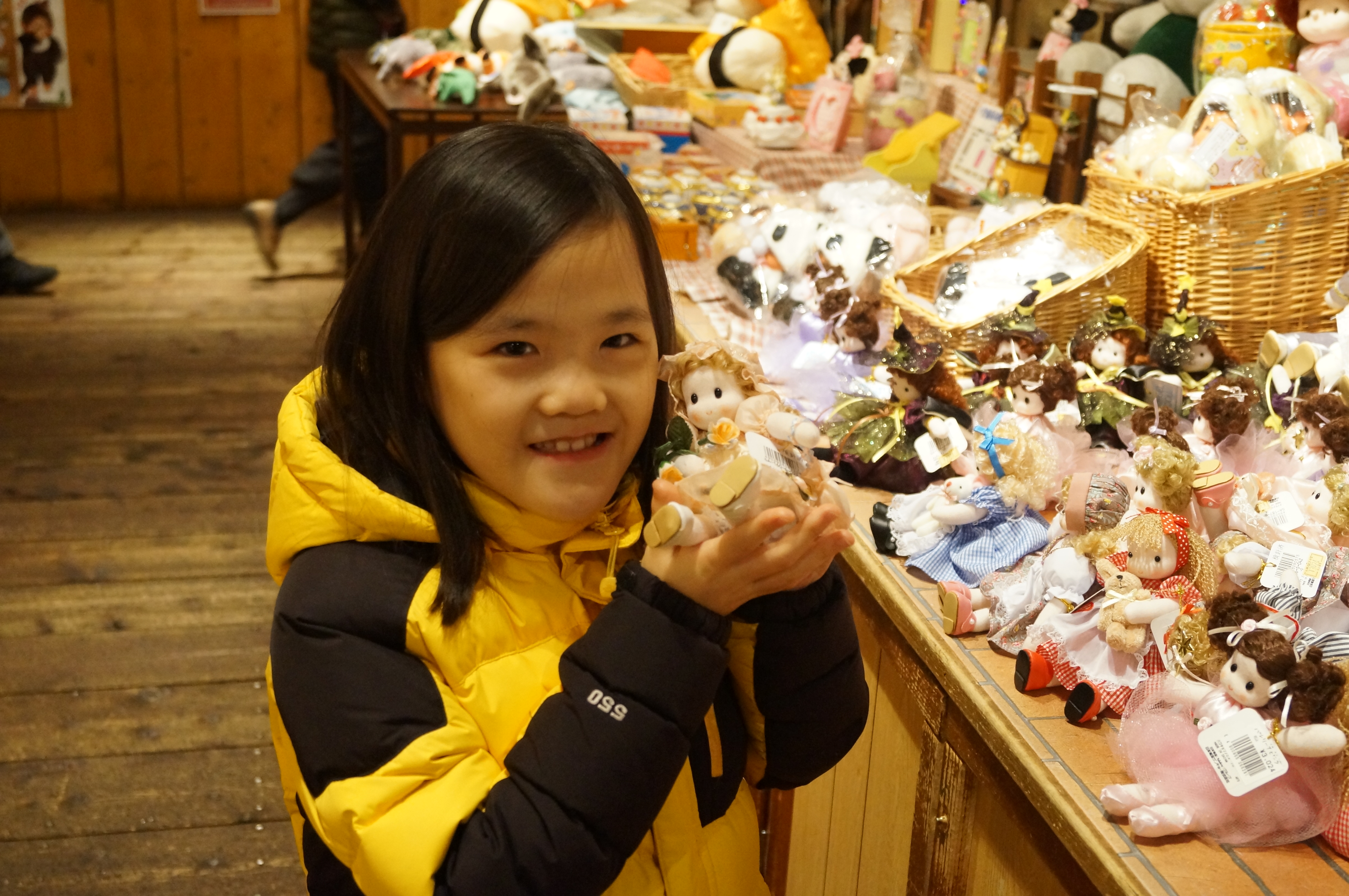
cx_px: 674
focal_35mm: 42
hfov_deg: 46.4
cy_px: 448
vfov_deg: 31.8
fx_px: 1572
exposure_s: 1/60
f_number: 4.5
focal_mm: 28
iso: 2500
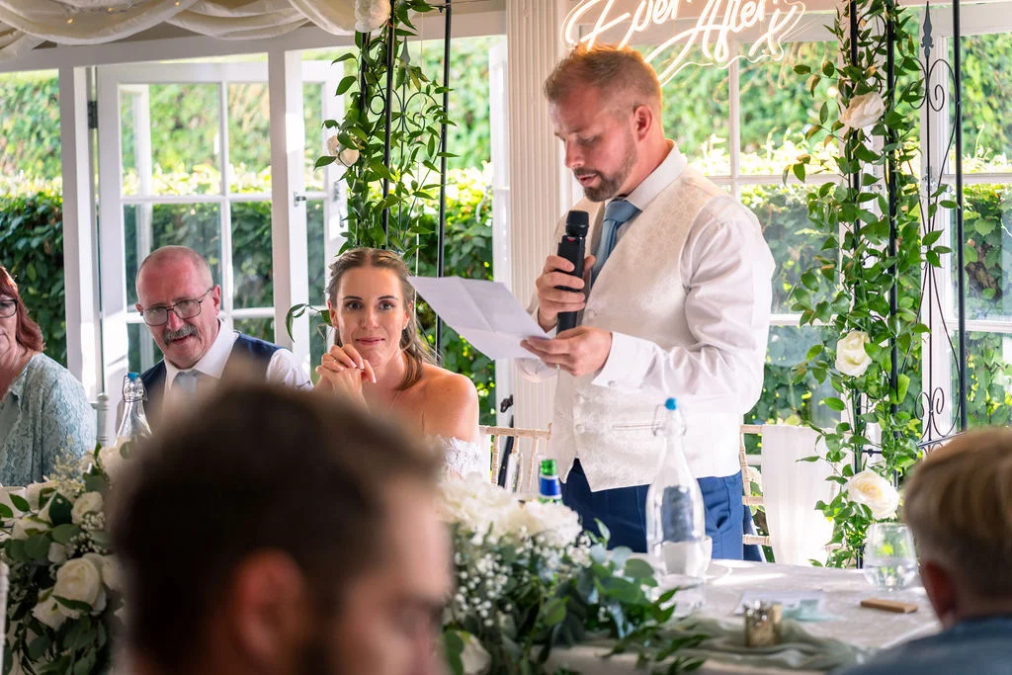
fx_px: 2108
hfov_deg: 27.0
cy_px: 338
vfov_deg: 18.2
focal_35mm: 75
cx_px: 506
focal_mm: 75
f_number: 2.8
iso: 400
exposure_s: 1/200
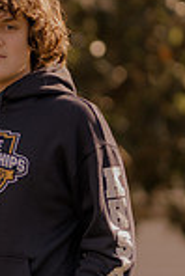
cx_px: -26
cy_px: 162
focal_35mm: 385
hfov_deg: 3.6
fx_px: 2961
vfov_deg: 5.3
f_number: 1.4
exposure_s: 1/2500
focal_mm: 85
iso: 200
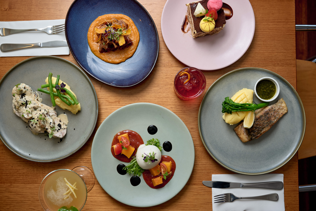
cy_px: 106
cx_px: 158
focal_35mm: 37
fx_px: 325
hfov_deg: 51.9
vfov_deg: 35.9
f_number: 4.5
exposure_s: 1/125
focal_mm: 37
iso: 250
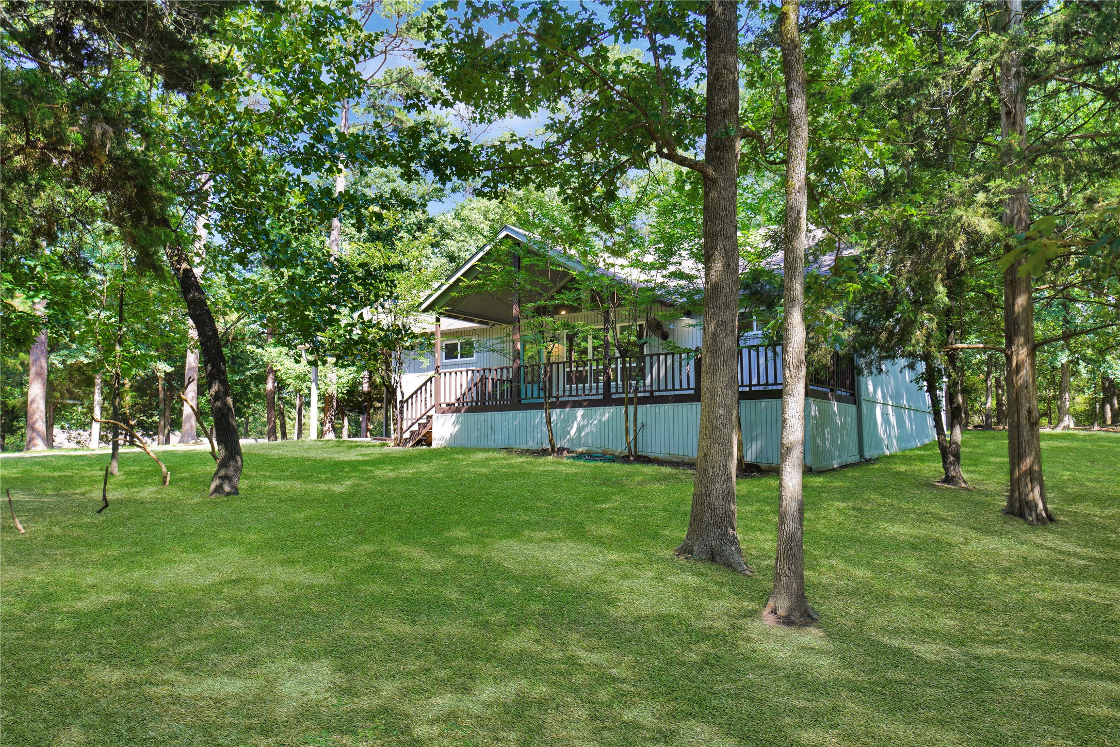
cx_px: 560
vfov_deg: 46.4
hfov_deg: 65.5
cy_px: 374
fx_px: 871
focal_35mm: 28
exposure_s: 1/80
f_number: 5
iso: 100
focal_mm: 28
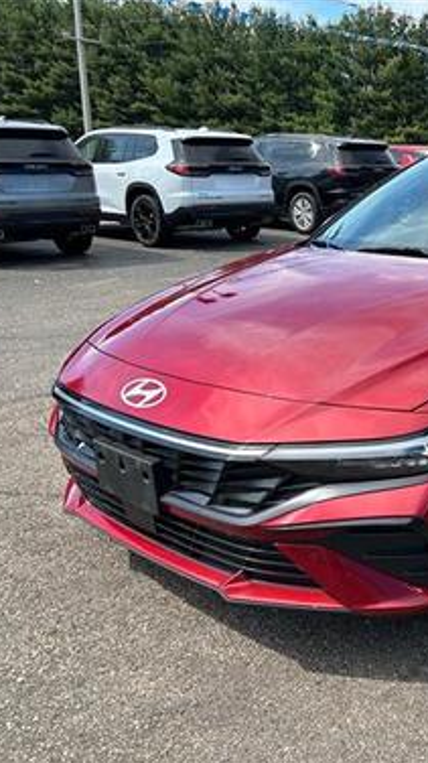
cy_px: 382
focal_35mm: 38
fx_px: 768
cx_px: 448
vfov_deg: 52.8
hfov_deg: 28.8
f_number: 1.5
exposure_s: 1/1159
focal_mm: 5.7
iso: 50
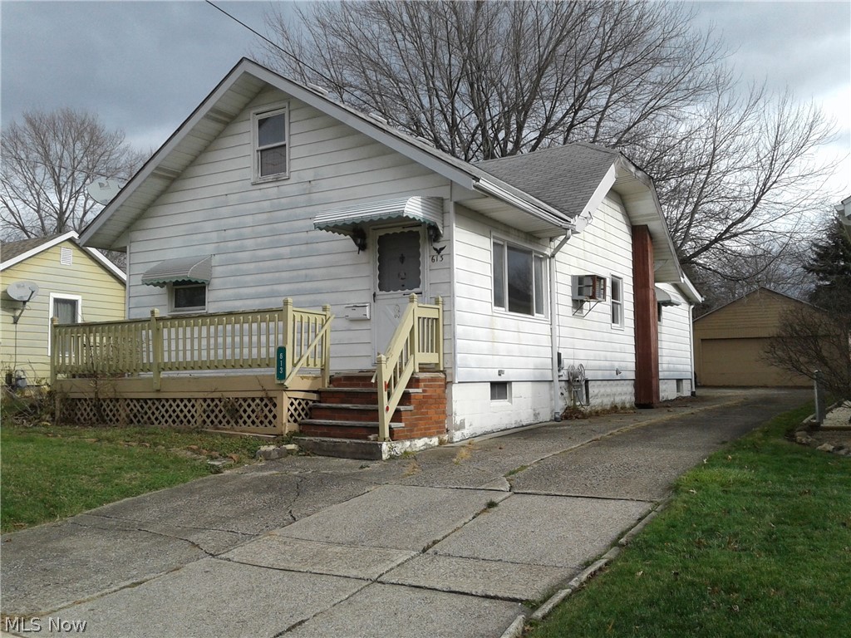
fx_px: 811
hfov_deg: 55.4
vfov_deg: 42.9
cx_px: 426
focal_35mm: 33
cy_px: 319
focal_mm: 3.3
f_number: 2.2
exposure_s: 1/1086
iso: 50
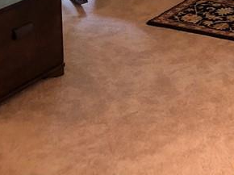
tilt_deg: -9.0
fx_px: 669
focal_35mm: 99
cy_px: -128
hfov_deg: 19.4
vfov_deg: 13.5
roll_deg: +0.8
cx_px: 215
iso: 100
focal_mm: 3.99
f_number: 1.8
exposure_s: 1/9
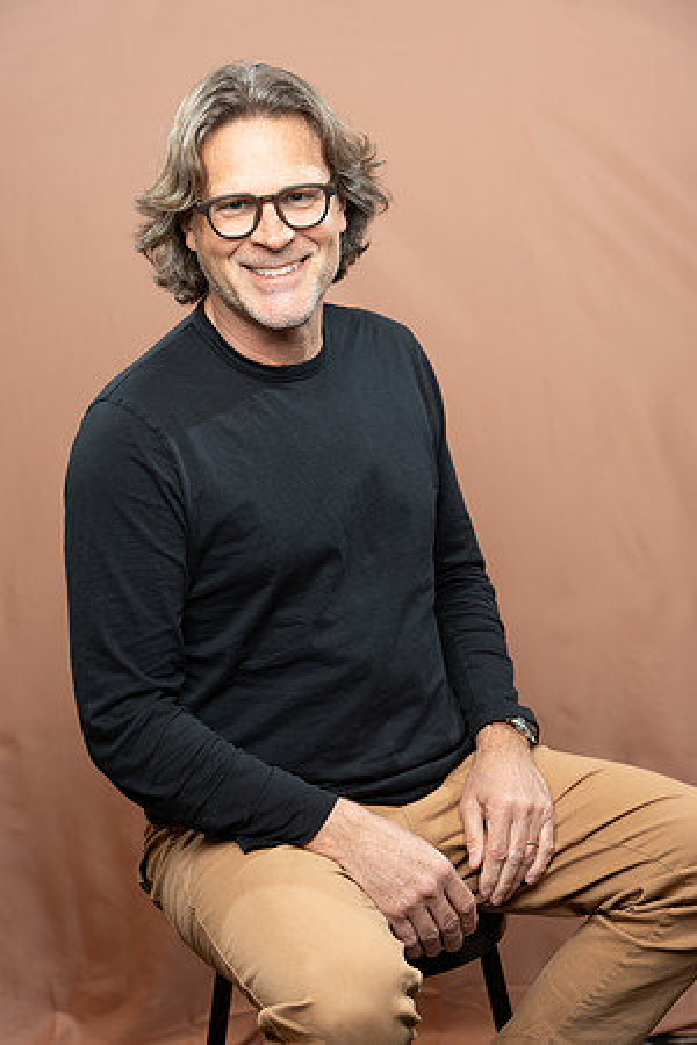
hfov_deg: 22.3
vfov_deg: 32.9
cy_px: 522
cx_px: 348
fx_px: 1771
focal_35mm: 61
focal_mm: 61
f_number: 4
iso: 320
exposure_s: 1/160
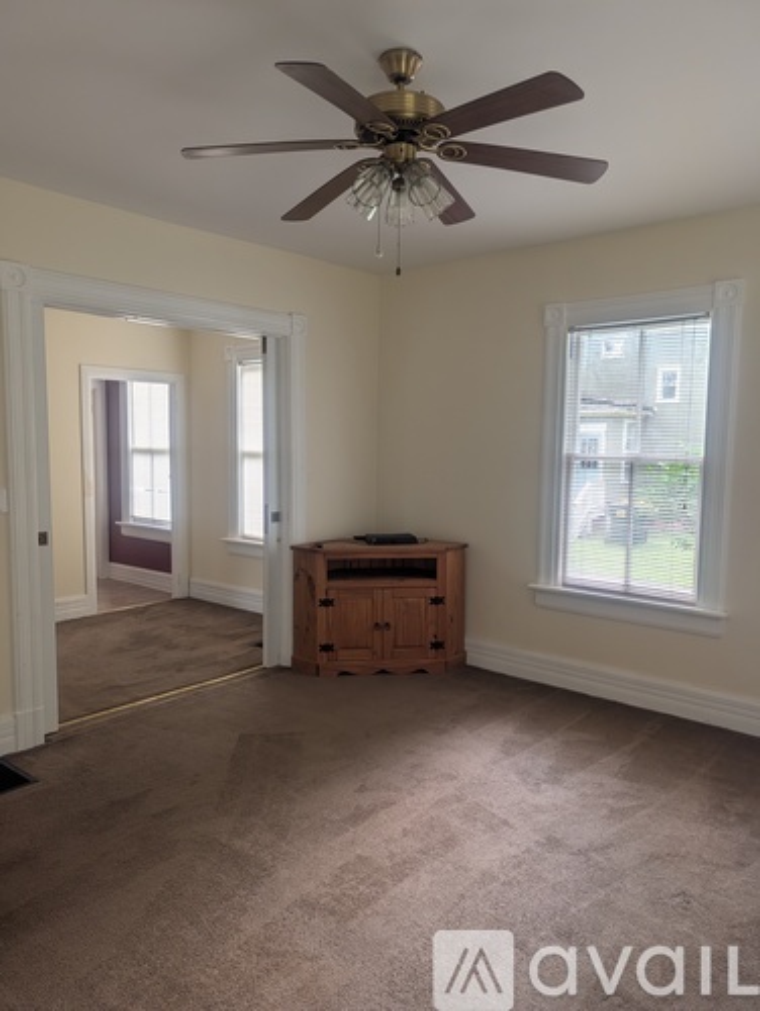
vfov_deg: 71.5
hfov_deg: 56.9
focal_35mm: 24
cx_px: 380
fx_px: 701
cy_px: 506
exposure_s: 1/57.3
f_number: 1.68
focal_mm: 6.9
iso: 44
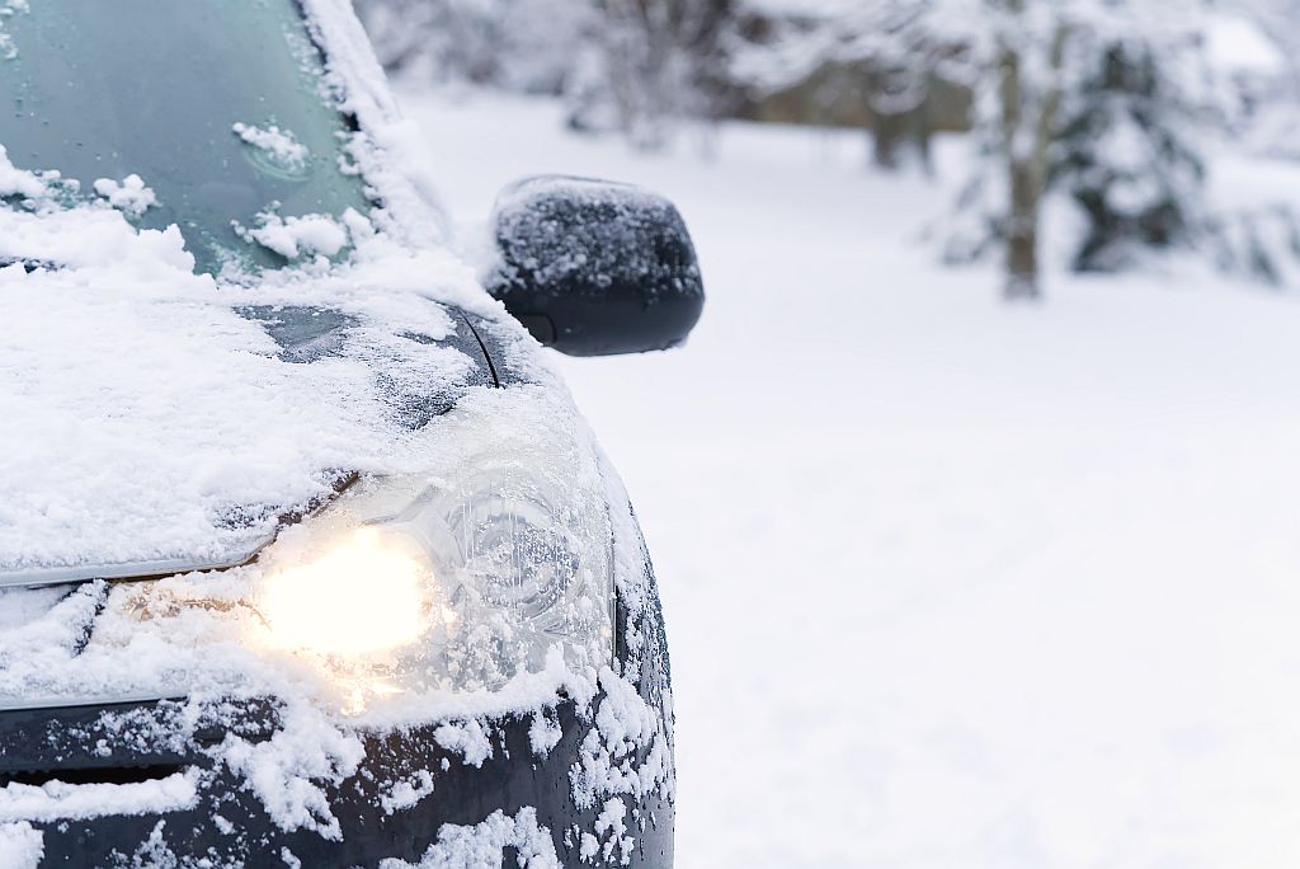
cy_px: 434
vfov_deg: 10.2
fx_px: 4878
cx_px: 650
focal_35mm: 135
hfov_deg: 15.2
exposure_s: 1/1000
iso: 500
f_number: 5
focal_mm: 90
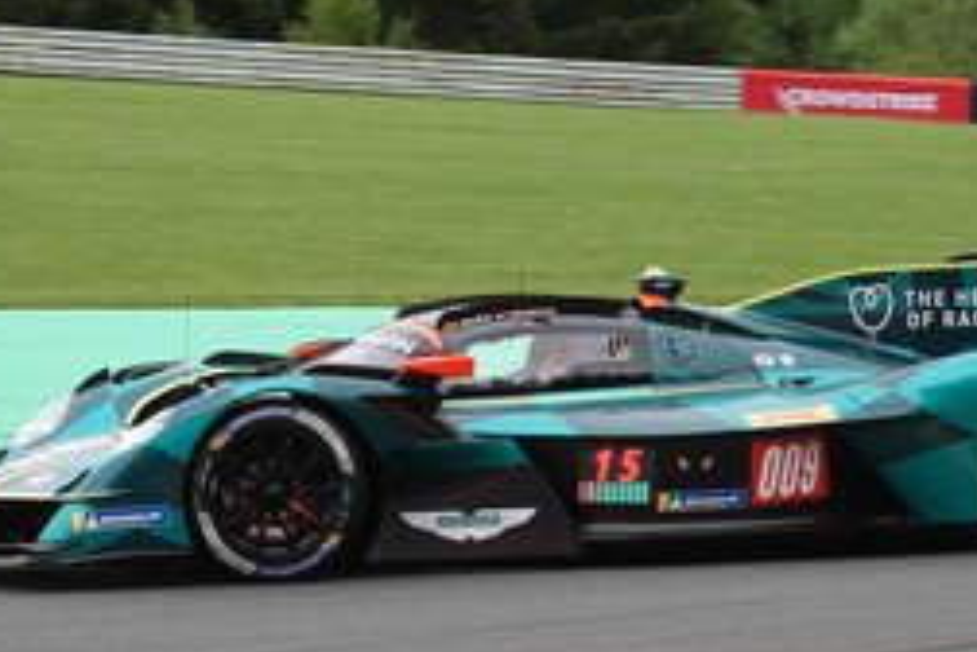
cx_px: 570
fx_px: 5373
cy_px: 442
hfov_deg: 10.4
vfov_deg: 6.9
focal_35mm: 198
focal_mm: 40.73
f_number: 4
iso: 200
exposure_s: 1/800
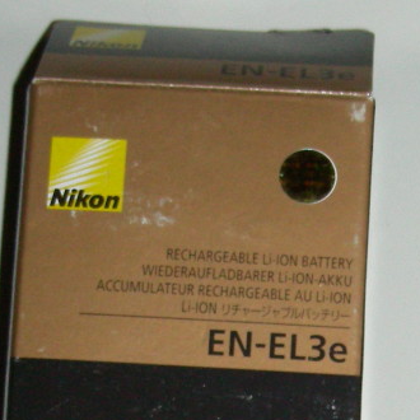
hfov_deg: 10.1
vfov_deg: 10.0
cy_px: 479
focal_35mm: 173
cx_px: 386
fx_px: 2375
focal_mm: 10.5
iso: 200
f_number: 3.5
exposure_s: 1/60.1
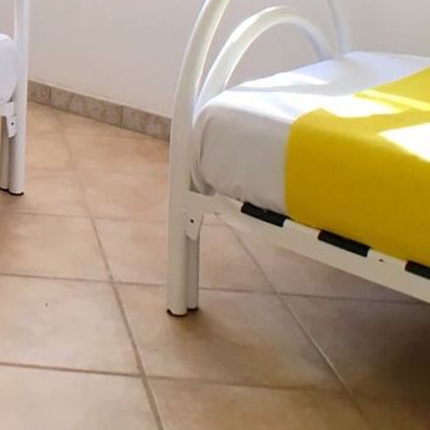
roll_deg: -0.9
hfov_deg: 18.0
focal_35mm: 89
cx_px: -155
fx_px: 1251
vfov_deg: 18.6
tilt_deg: -3.3
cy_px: -72
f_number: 2.2
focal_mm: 4.15
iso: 25
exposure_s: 1/33
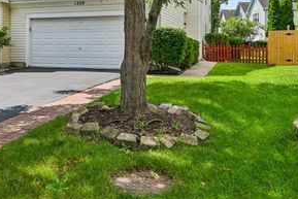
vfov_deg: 34.5
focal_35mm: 38
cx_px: 129
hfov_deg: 50.5
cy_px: 53
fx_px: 315
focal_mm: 22
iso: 400
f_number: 13
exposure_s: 1/320
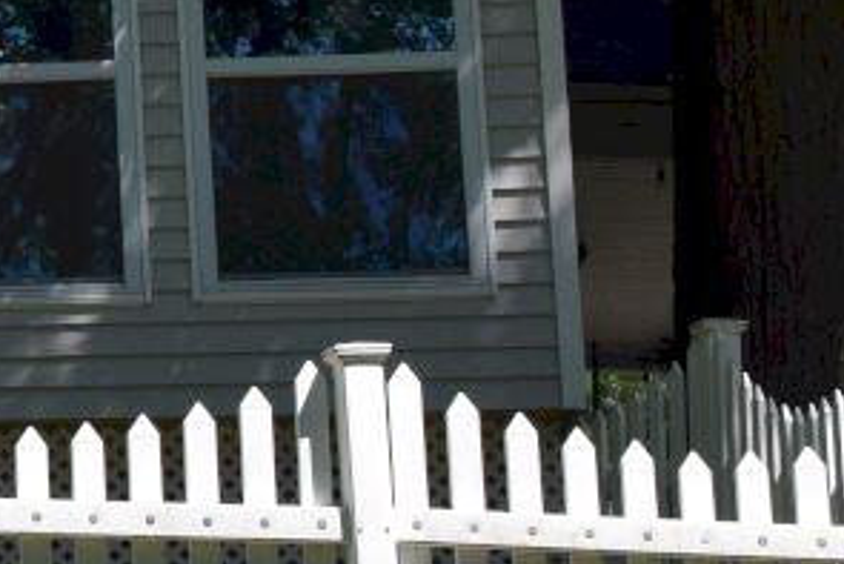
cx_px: -761
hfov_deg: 8.1
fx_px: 5723
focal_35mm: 244
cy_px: -17
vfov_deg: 5.6
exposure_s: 1/400
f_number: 10
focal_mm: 32
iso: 200
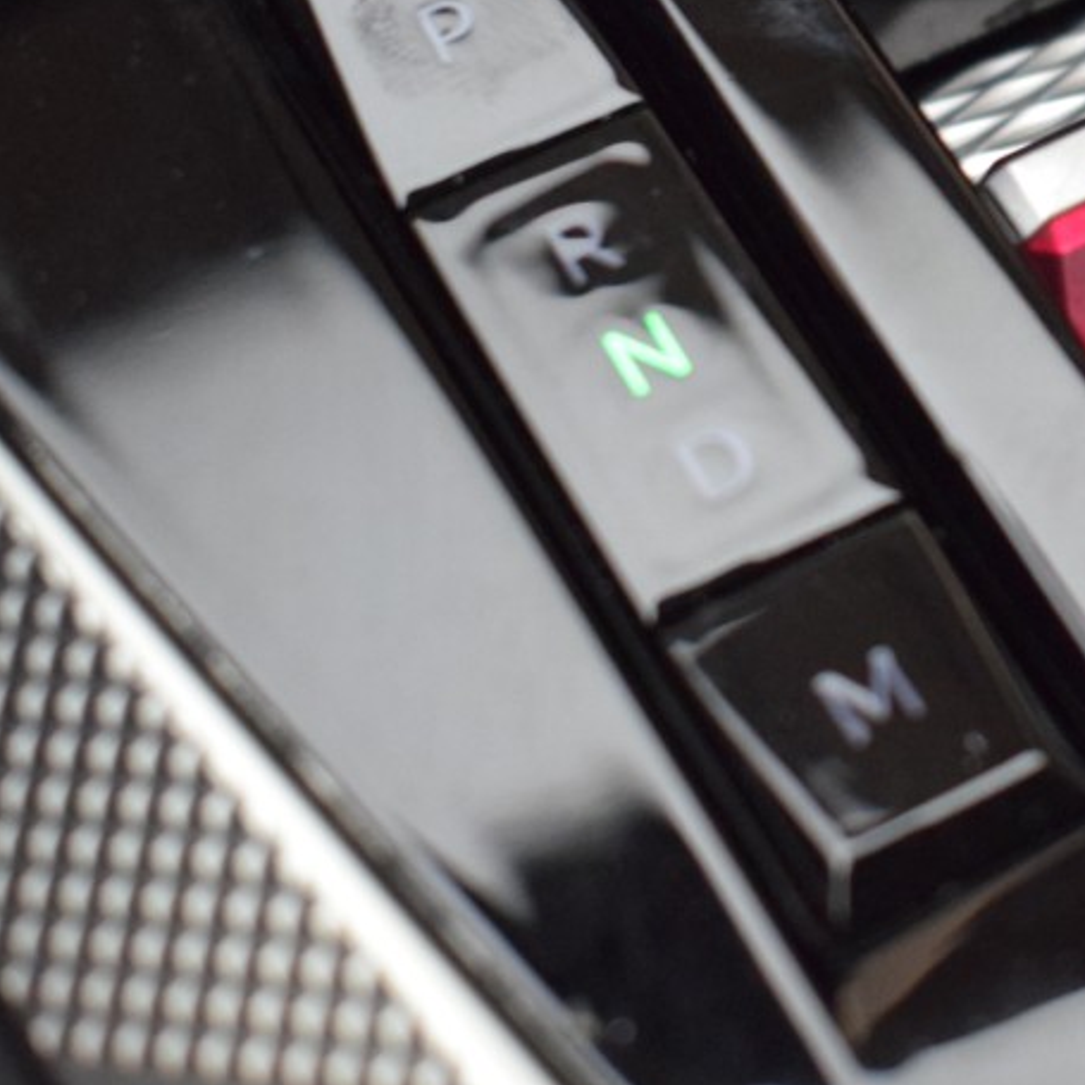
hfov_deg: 15.0
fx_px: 4021
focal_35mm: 113
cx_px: 1195
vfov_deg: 15.2
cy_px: 167
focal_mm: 27
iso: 2500
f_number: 4
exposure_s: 1/125
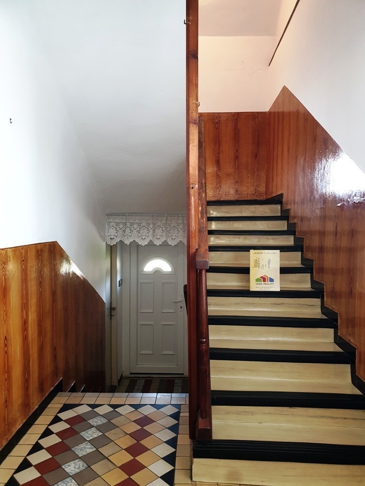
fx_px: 366
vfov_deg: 67.3
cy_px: 243
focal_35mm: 26
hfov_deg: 53.1
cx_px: 182
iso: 250
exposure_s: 1/33
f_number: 2.4
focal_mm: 4.3
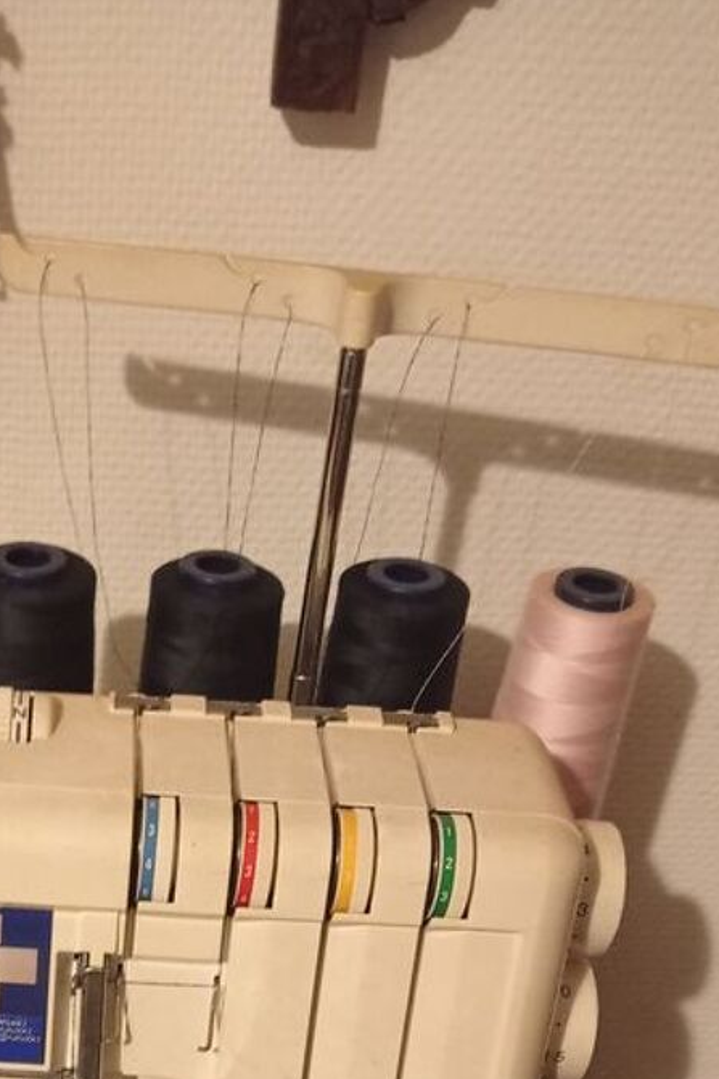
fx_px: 1738
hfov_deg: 22.8
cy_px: 1017
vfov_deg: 32.4
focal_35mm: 58
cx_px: 68
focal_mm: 4.74
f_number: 1.79
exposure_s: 1/14.3
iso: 829
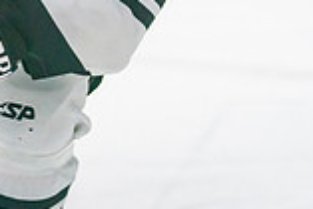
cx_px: 10
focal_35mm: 476
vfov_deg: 2.9
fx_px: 4142
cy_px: -170
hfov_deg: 4.3
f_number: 2.8
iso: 3200
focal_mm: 129
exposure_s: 1/1250
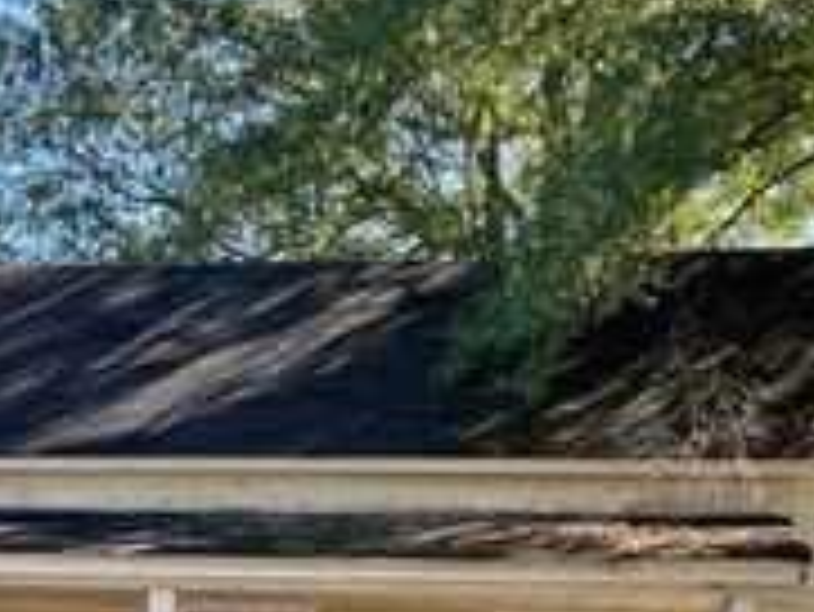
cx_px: 144
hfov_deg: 24.0
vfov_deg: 17.5
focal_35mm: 80
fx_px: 1882
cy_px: 745
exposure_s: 1/125
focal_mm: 3
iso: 16
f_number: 1.8
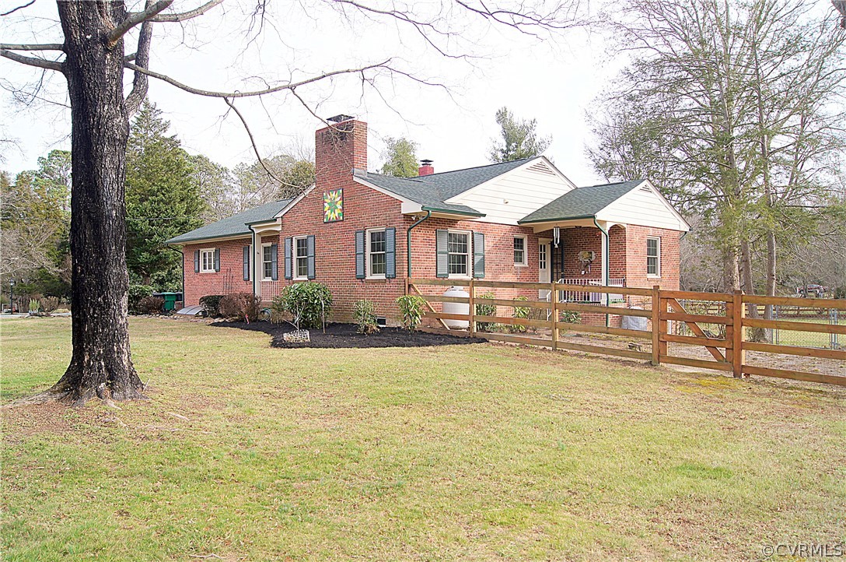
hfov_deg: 67.5
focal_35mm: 27
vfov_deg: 47.8
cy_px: 281
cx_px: 423
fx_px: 634
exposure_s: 1/80
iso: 100
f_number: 8
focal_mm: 18
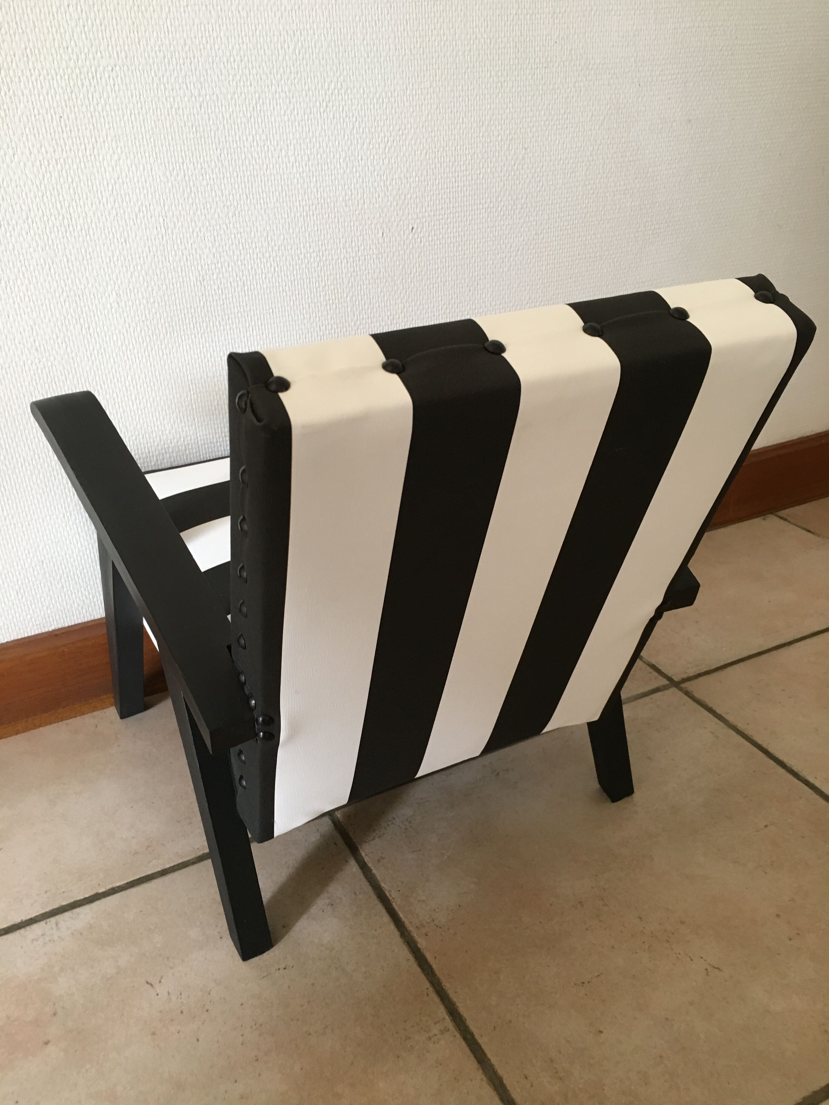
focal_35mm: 29
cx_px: 414
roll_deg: +1.2
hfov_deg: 48.2
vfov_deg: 61.7
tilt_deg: -28.0
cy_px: 552
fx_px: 926
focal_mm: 4.15
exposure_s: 1/33
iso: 125
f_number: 2.2
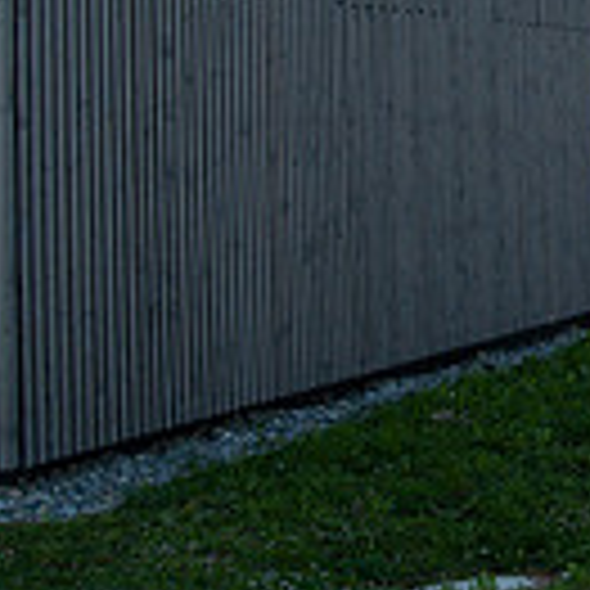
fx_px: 2025
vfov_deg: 16.1
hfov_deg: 14.9
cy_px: -45
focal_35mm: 105
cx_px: 986
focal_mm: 28
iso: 200
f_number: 11
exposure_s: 1/250
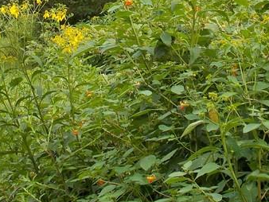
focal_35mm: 112
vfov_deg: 13.0
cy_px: -21
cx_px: 133
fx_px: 871
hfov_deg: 17.6
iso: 80
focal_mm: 6.6
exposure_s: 1/160
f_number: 3.5
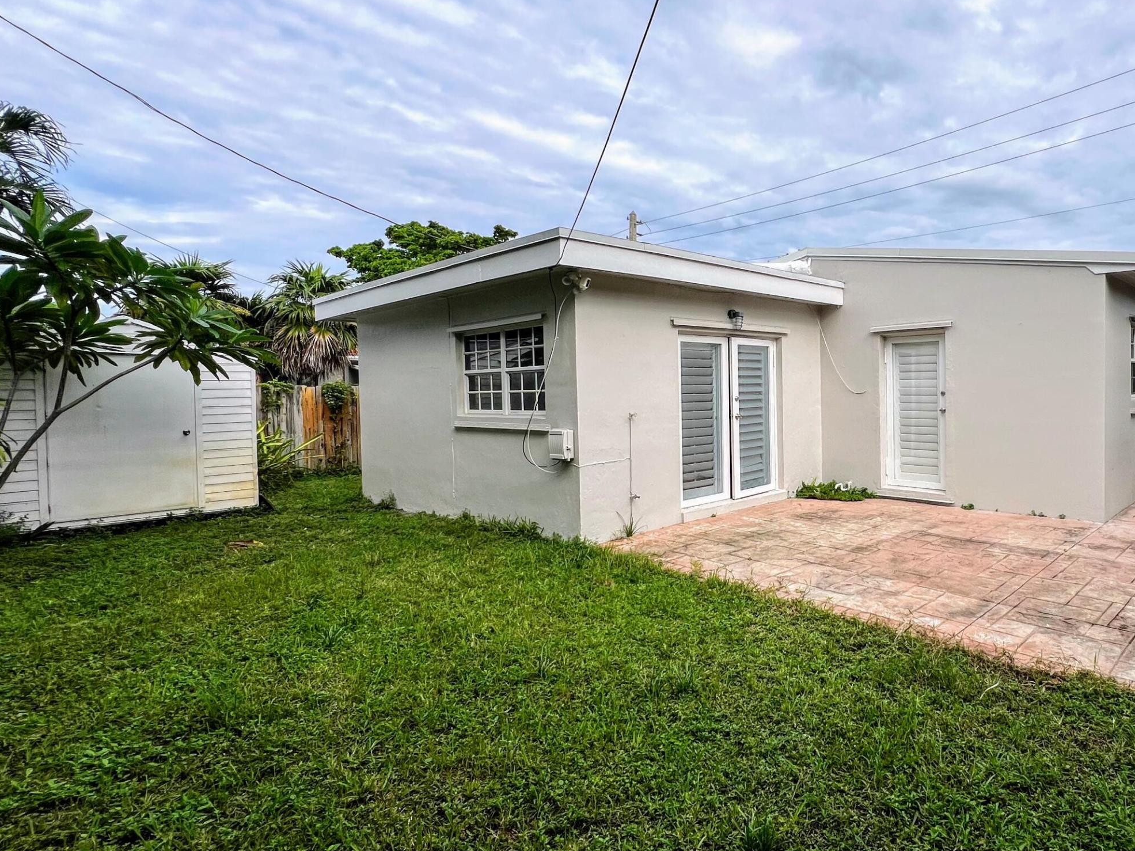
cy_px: 408
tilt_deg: -0.9
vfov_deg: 68.6
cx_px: 771
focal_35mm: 19
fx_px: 623
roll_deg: +1.1
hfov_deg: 81.4
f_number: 1.8
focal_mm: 1.57
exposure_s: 1/1376
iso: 32
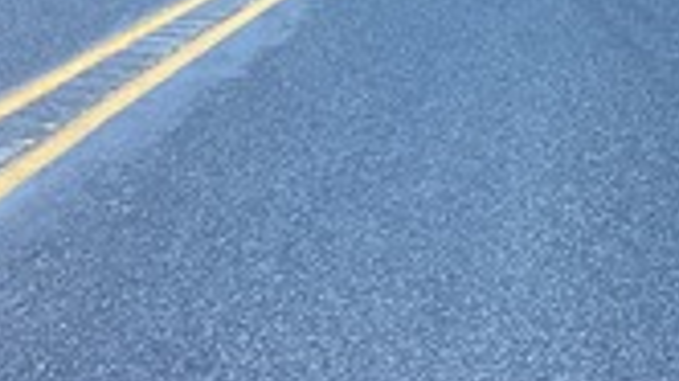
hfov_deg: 21.3
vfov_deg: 11.7
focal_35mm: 98
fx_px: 1763
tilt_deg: -5.3
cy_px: -217
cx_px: 618
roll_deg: -0.2
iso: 80
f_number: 2.4
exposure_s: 1/100
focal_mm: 3.3
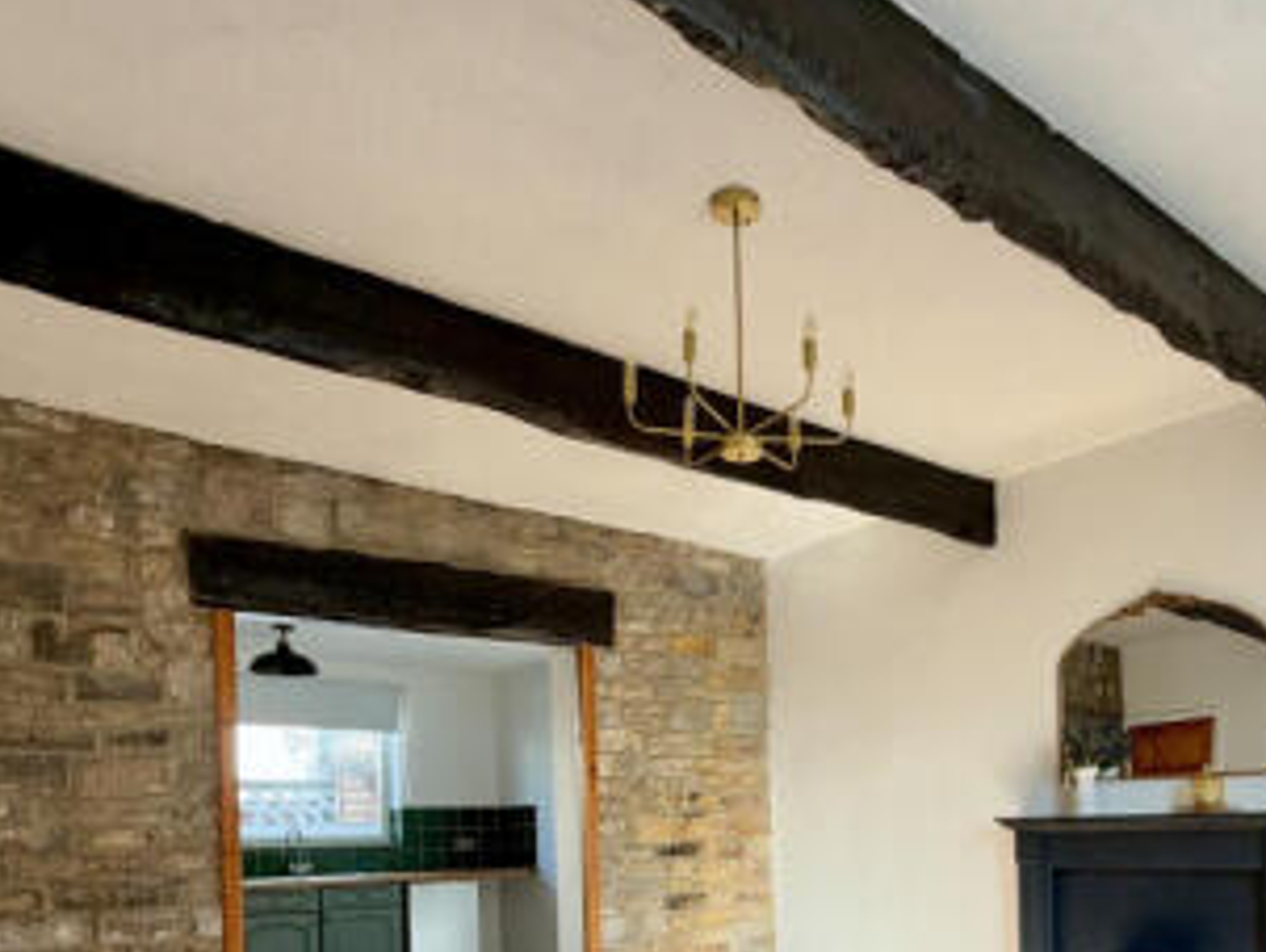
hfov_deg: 64.1
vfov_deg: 47.6
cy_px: 807
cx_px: 807
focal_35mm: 27
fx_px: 988
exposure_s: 1/121
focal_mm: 2.22
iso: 64
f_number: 2.2
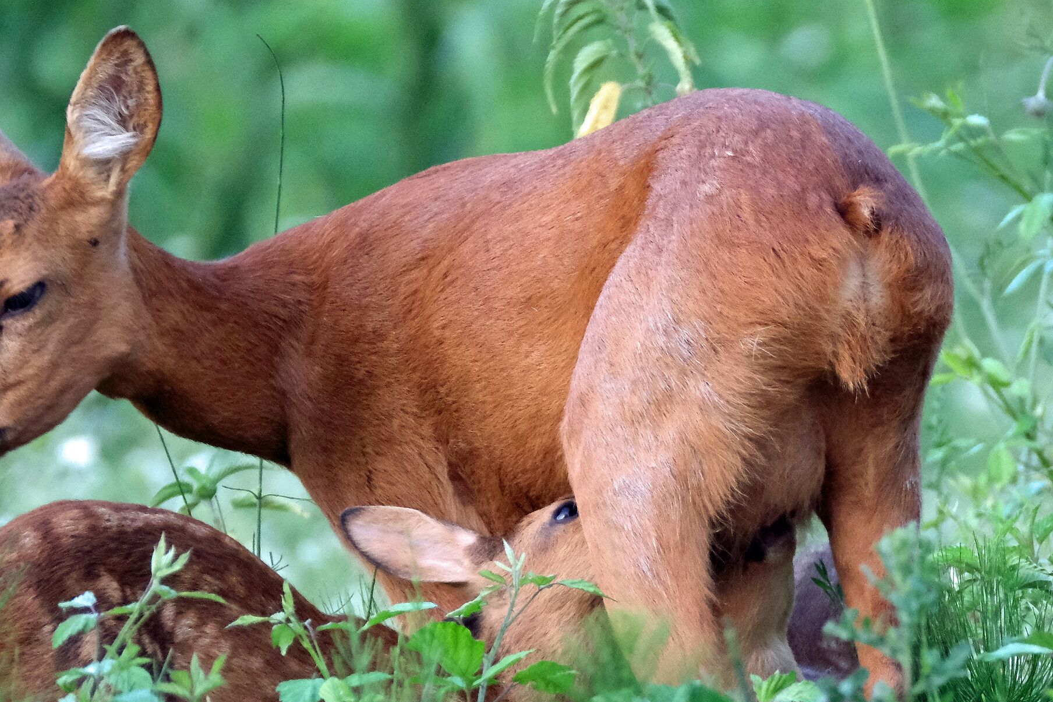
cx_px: 475
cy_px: 426
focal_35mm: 1115
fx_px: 32608
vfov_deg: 1.2
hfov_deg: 1.9
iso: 6400
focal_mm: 560
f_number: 8
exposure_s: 1/500
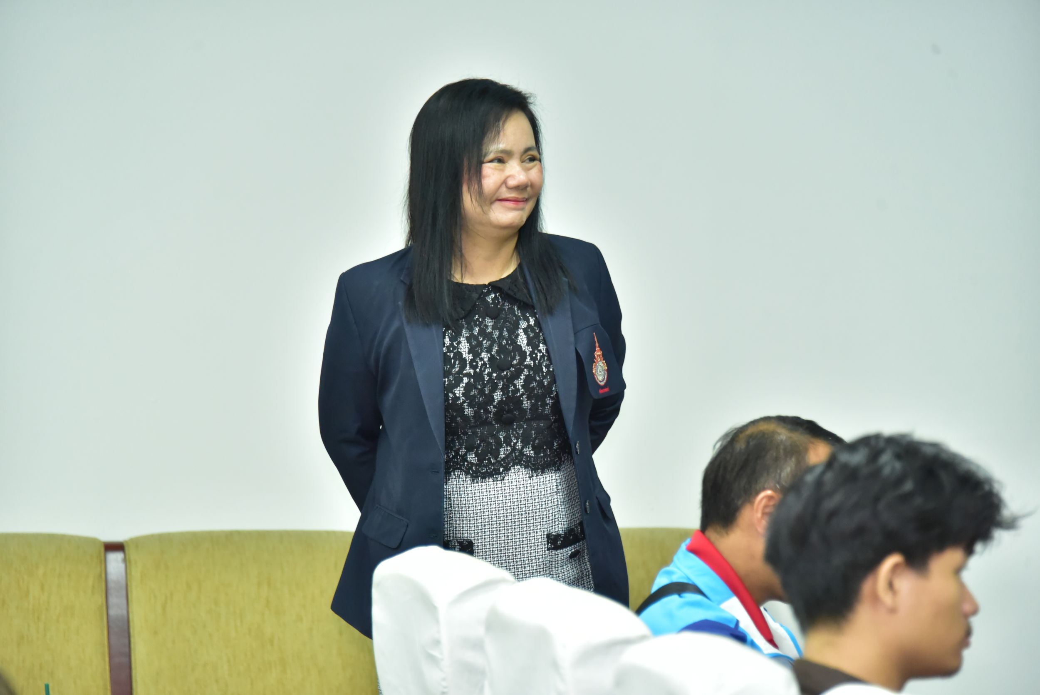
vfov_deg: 7.2
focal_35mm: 190
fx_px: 5491
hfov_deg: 10.8
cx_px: 520
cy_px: 348
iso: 5000
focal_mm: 190
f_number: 5.6
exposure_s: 1/200
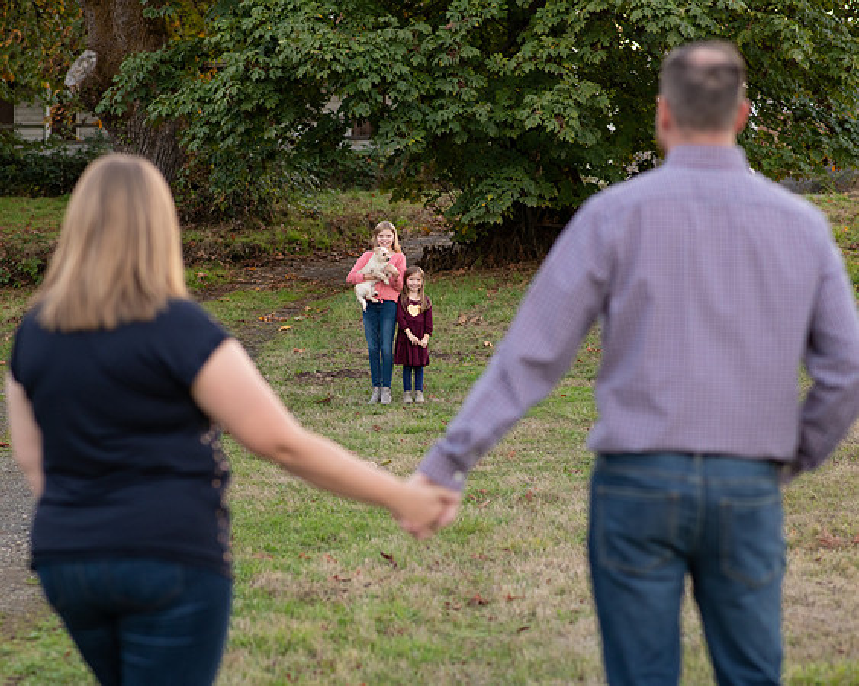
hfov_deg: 20.0
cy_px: 343
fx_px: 2433
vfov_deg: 16.1
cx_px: 389
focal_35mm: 96
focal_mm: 85
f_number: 4
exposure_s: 1/500
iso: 640
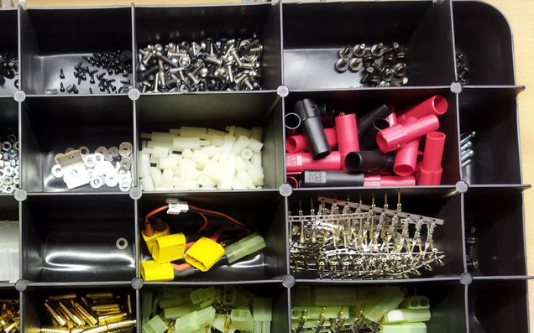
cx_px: 138
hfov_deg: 43.1
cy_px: 264
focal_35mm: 45
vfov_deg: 28.0
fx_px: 655
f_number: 1.79
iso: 222
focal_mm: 4.71
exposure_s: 1/33
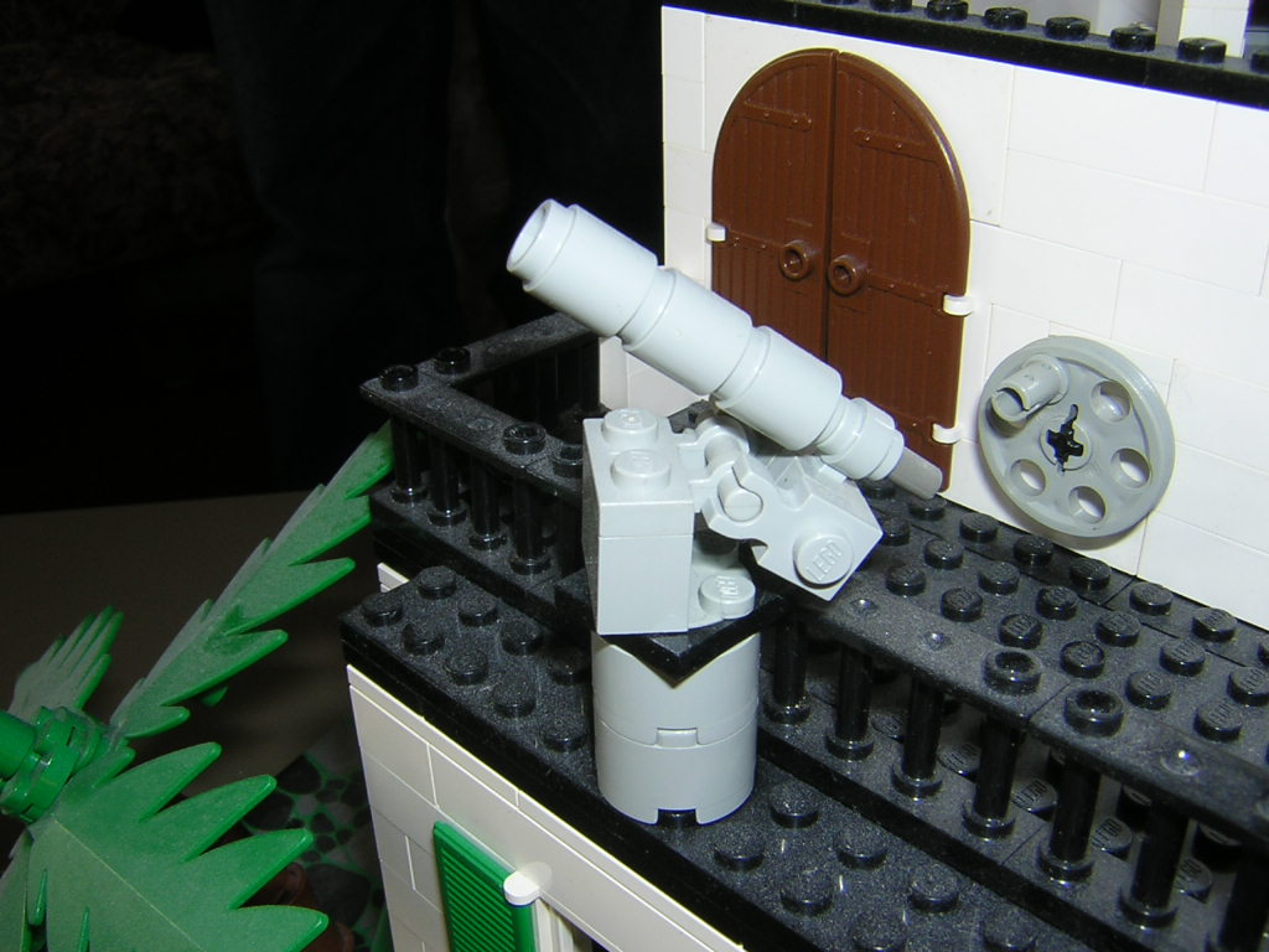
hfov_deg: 51.4
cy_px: 476
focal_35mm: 36
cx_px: 634
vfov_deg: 39.7
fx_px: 1320
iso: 100
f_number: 5.2
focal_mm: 4.7
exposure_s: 1/60.1
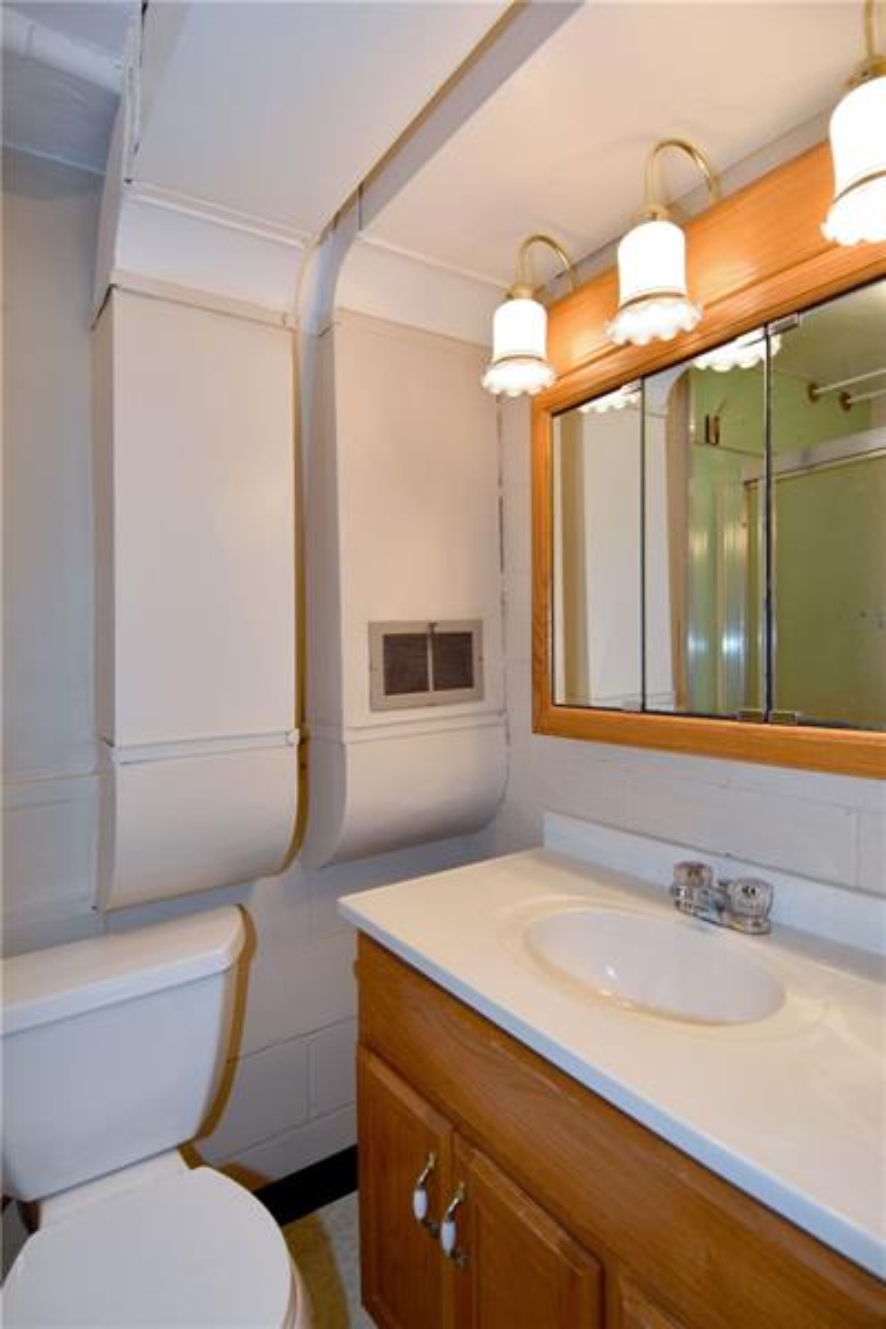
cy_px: 664
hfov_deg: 67.4
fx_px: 664
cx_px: 443
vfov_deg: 90.0
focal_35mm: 18
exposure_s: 1/80
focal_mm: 12
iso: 200
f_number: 4.5
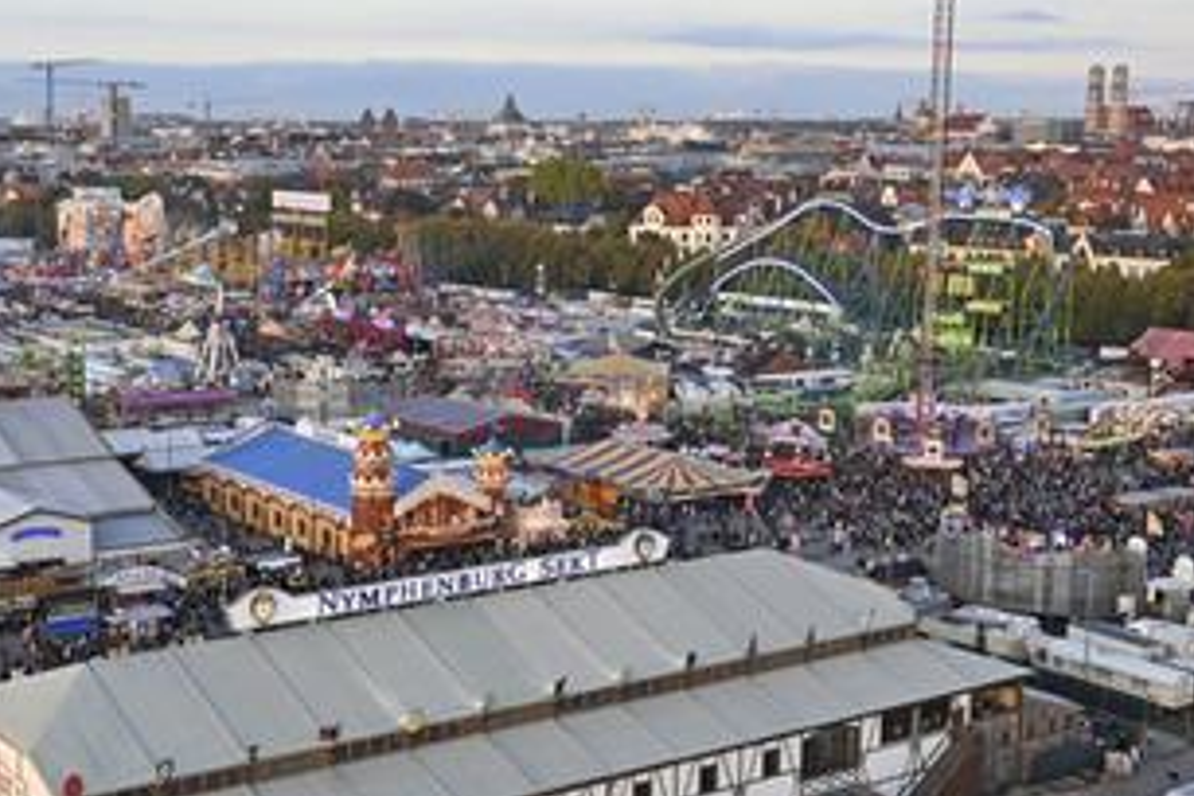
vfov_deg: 25.5
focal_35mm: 53
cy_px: 414
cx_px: 402
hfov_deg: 37.1
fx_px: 1758
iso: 250
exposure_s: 1/250
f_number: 4
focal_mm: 24
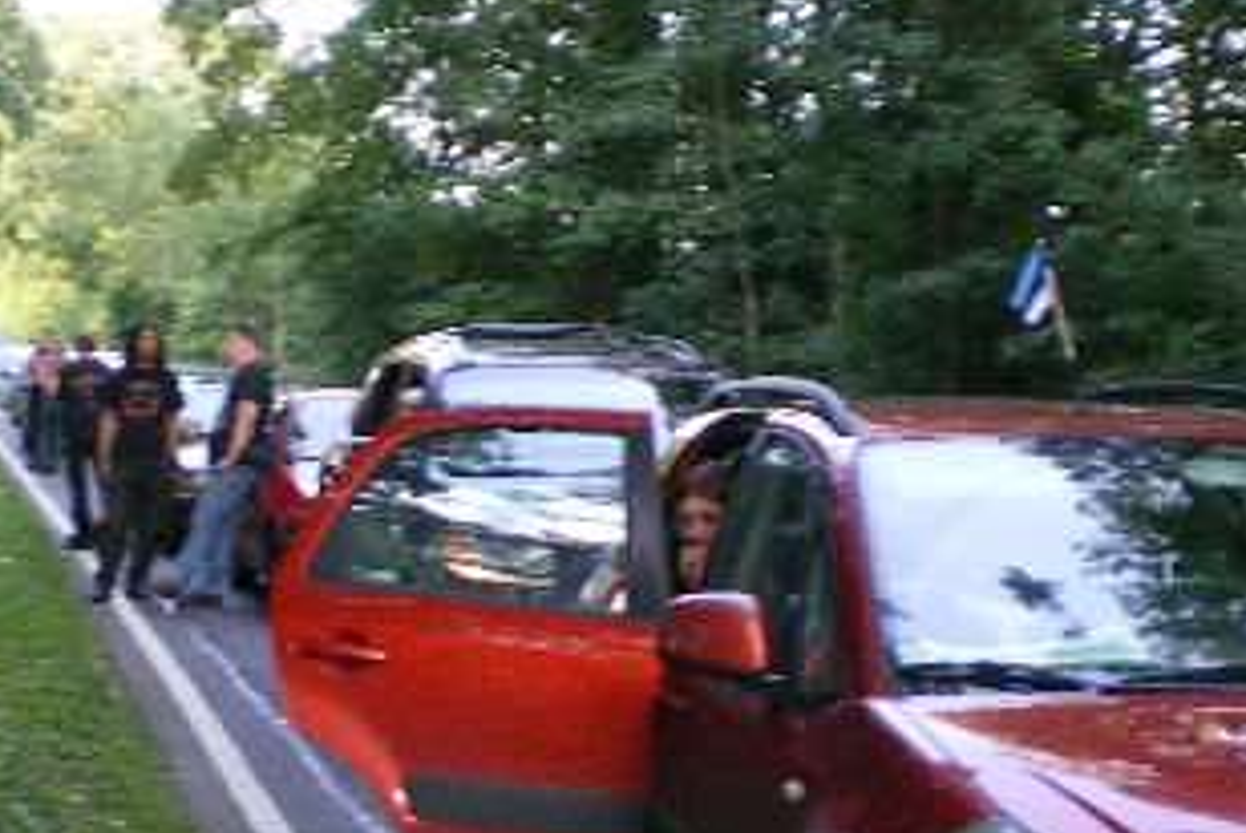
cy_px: 659
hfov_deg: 24.7
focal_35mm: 82
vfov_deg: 16.6
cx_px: 546
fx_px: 2841
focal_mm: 6.3
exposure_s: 1/60
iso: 160
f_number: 3.1
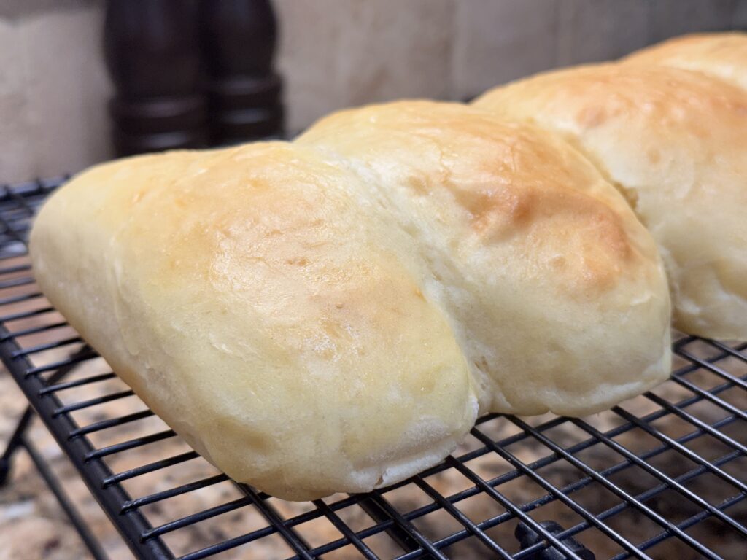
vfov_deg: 30.3
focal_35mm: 48
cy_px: 280
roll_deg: +0.4
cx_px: 374
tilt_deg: -24.5
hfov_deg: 39.7
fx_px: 1036
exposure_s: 1/60
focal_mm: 6.76
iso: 50
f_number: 1.78
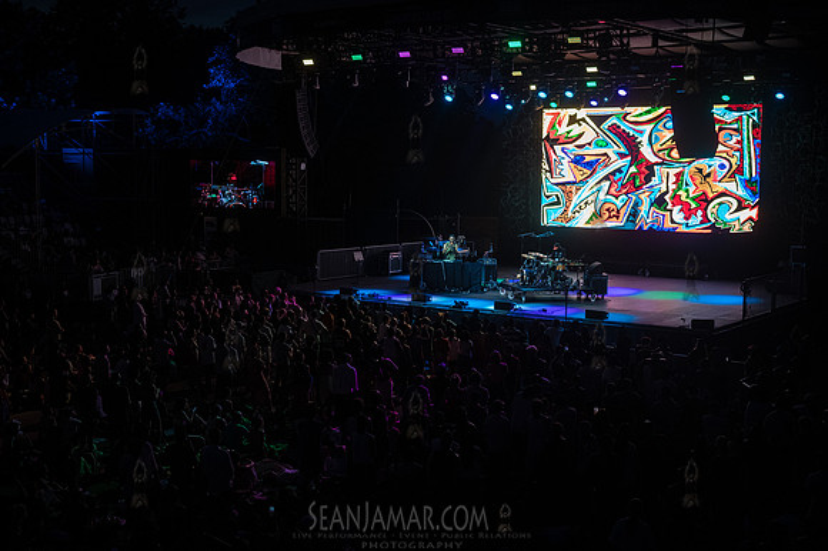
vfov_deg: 29.2
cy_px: 276
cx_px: 414
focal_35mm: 46
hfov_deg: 42.7
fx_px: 1058
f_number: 4.5
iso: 5000
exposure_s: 1/500
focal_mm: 46
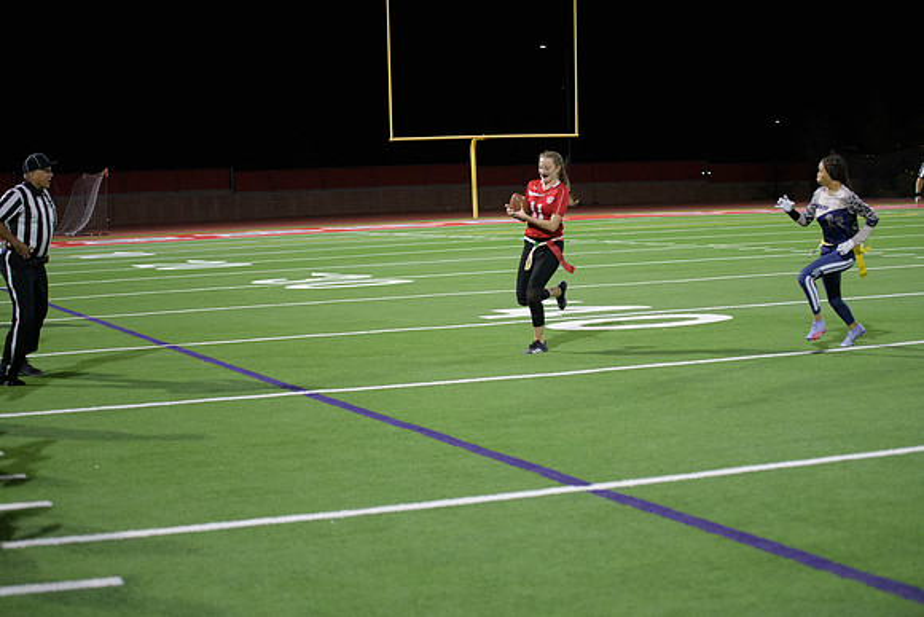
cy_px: 308
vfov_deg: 19.5
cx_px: 462
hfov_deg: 28.8
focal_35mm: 70
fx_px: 1797
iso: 4000
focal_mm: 70
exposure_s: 1/640
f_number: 2.8
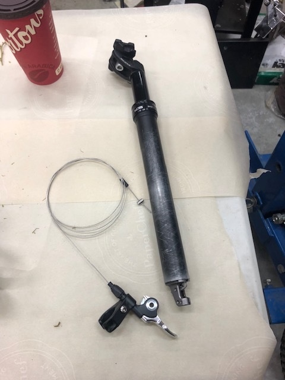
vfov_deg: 63.4
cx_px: 142
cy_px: 190
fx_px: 307
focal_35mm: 28
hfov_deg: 49.7
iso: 40
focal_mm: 3.99
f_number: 1.8
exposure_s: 1/24
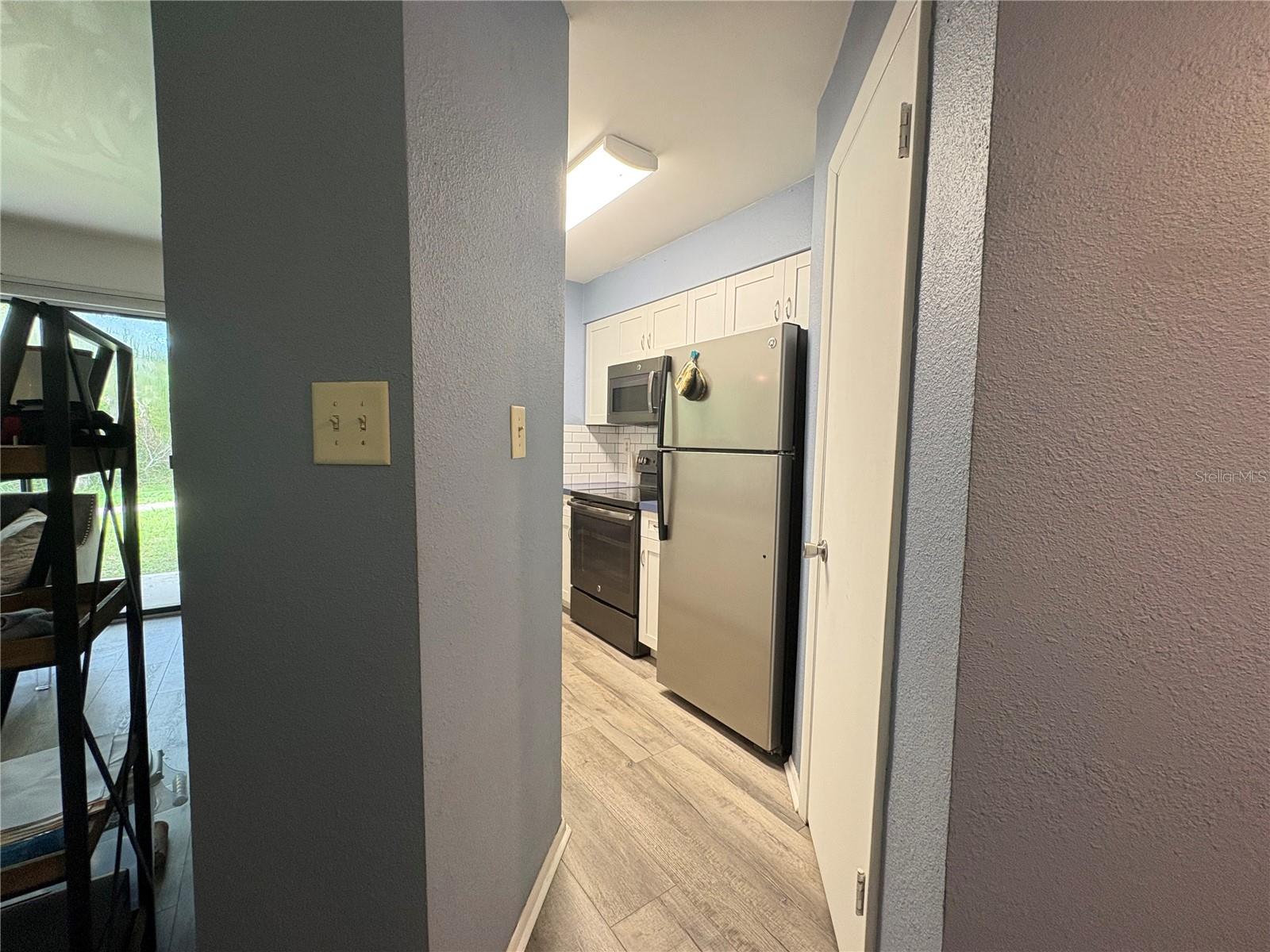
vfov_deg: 85.7
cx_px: 635
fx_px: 514
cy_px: 476
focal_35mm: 14
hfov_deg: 102.1
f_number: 2.2
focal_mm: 2.22
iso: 250
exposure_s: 1/60
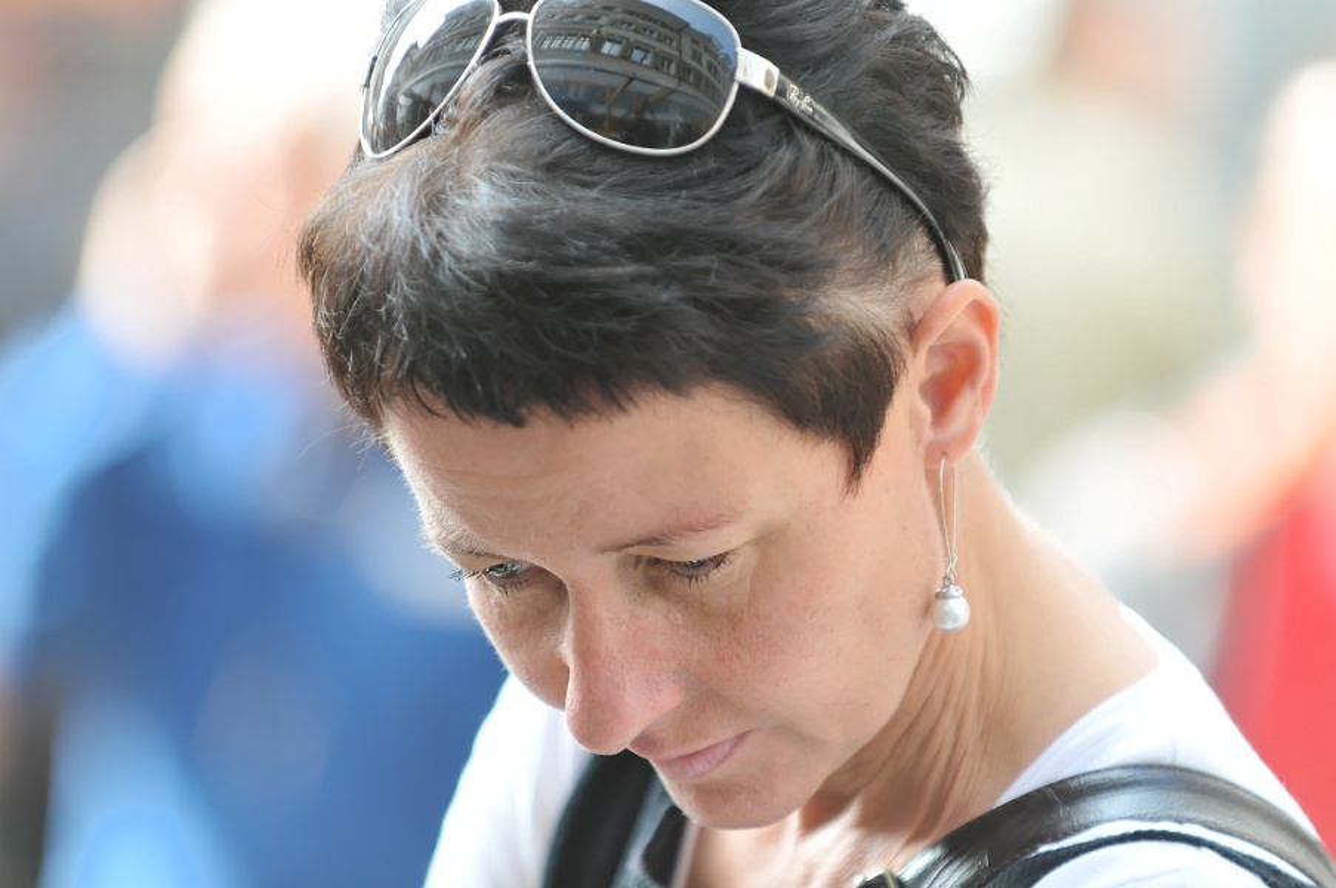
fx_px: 11121
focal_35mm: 300
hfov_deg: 6.9
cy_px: 444
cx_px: 668
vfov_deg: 4.6
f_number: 2.8
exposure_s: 1/160
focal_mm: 200
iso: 200
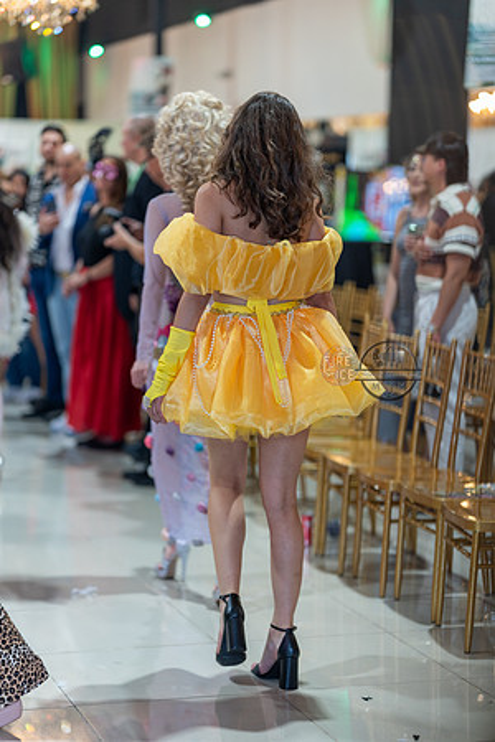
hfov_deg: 16.1
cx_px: 248
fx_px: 1753
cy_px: 371
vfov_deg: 23.9
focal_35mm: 85
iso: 200
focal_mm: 85
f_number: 1.4
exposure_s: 1/160
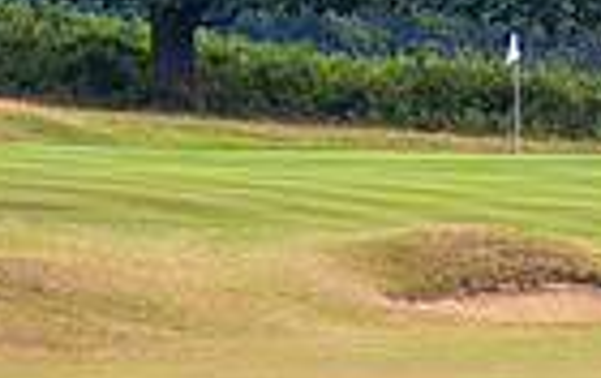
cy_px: -389
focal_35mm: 1266
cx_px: 532
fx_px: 20769
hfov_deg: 1.7
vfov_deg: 1.0
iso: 64
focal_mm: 300
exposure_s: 1/160
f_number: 5.6
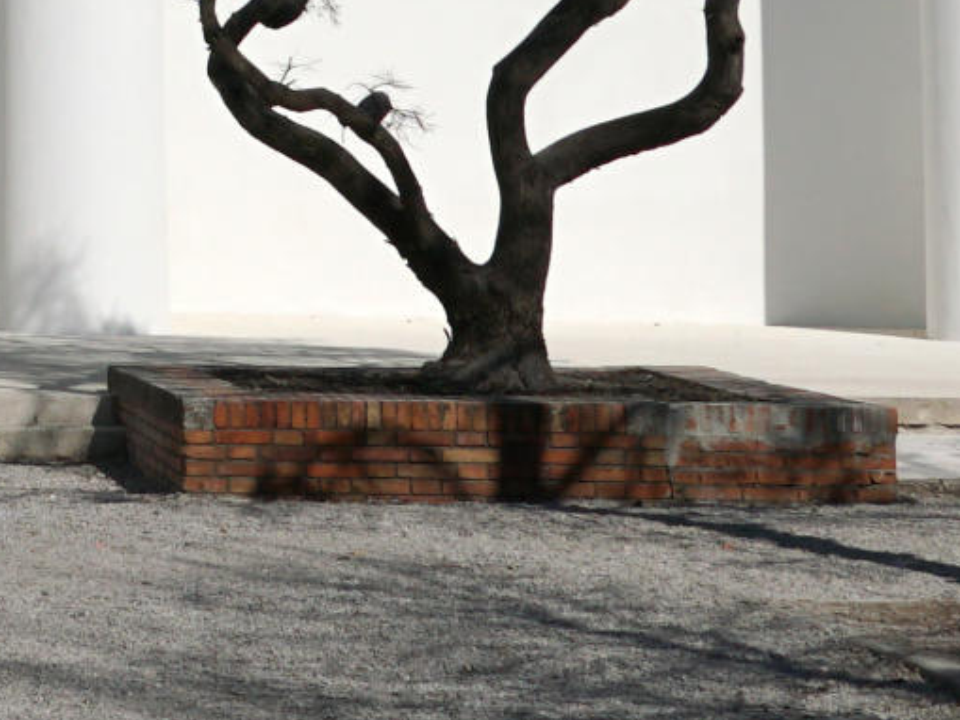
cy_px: -564
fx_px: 4827
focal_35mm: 174
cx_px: -598
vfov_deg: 8.2
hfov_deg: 10.8
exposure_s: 1/640
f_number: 11
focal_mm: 20
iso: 100
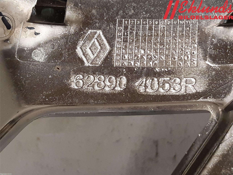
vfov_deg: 53.1
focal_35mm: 26
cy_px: 88
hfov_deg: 67.3
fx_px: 175
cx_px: 116
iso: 100
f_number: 1.7
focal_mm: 3.93
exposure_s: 1/50
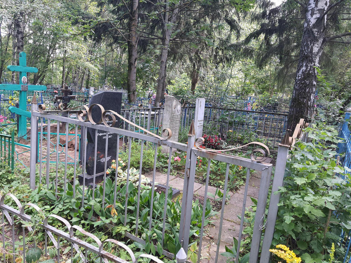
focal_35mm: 26
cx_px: 176
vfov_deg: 53.1
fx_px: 264
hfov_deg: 67.3
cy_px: 132
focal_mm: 4.32
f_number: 1.7
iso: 64
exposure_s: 1/100
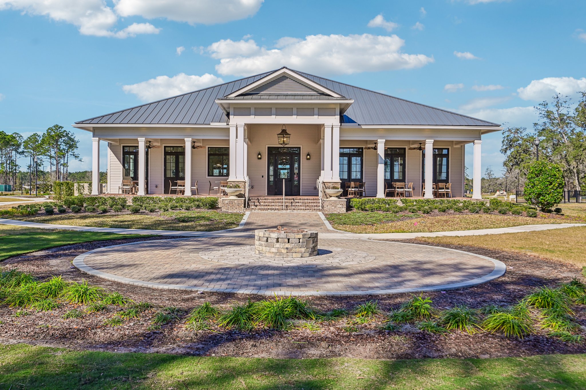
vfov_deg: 43.5
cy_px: 195
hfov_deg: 62.0
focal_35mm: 30
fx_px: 488
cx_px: 293
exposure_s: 1/350
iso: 200
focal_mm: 30
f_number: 8
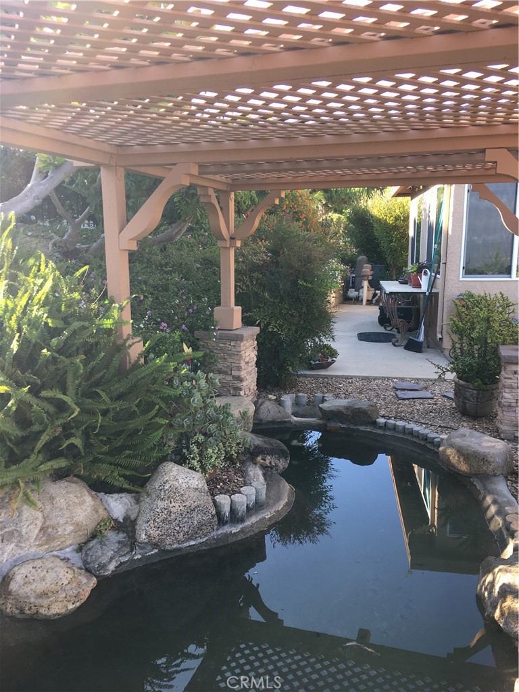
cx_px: 260
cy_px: 346
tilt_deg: -9.2
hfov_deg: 48.2
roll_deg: -0.3
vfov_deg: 61.7
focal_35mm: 29
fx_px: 580
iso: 25
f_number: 2.2
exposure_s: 1/124
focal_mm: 4.15
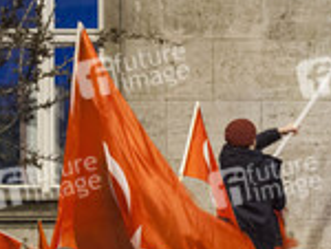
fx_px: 2624
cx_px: 293
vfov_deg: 5.4
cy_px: 238
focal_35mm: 274
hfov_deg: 7.2
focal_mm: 95
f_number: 2.8
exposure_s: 1/25
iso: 3200
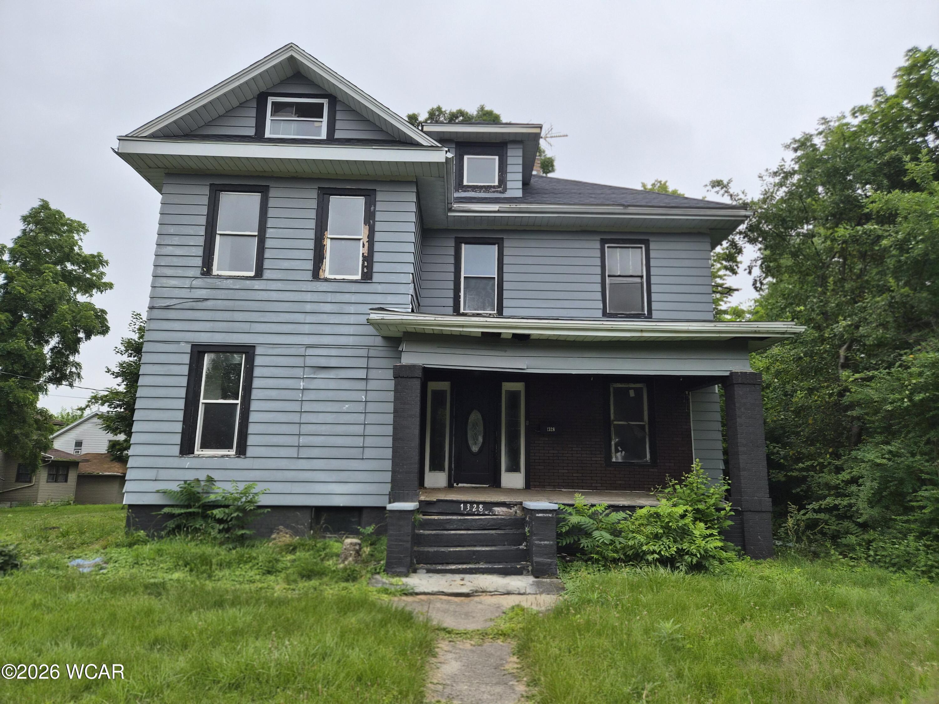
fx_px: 624
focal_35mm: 23
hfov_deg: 73.9
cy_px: 352
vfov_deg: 58.9
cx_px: 470
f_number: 1.8
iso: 80
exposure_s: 1/3888
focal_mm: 5.4
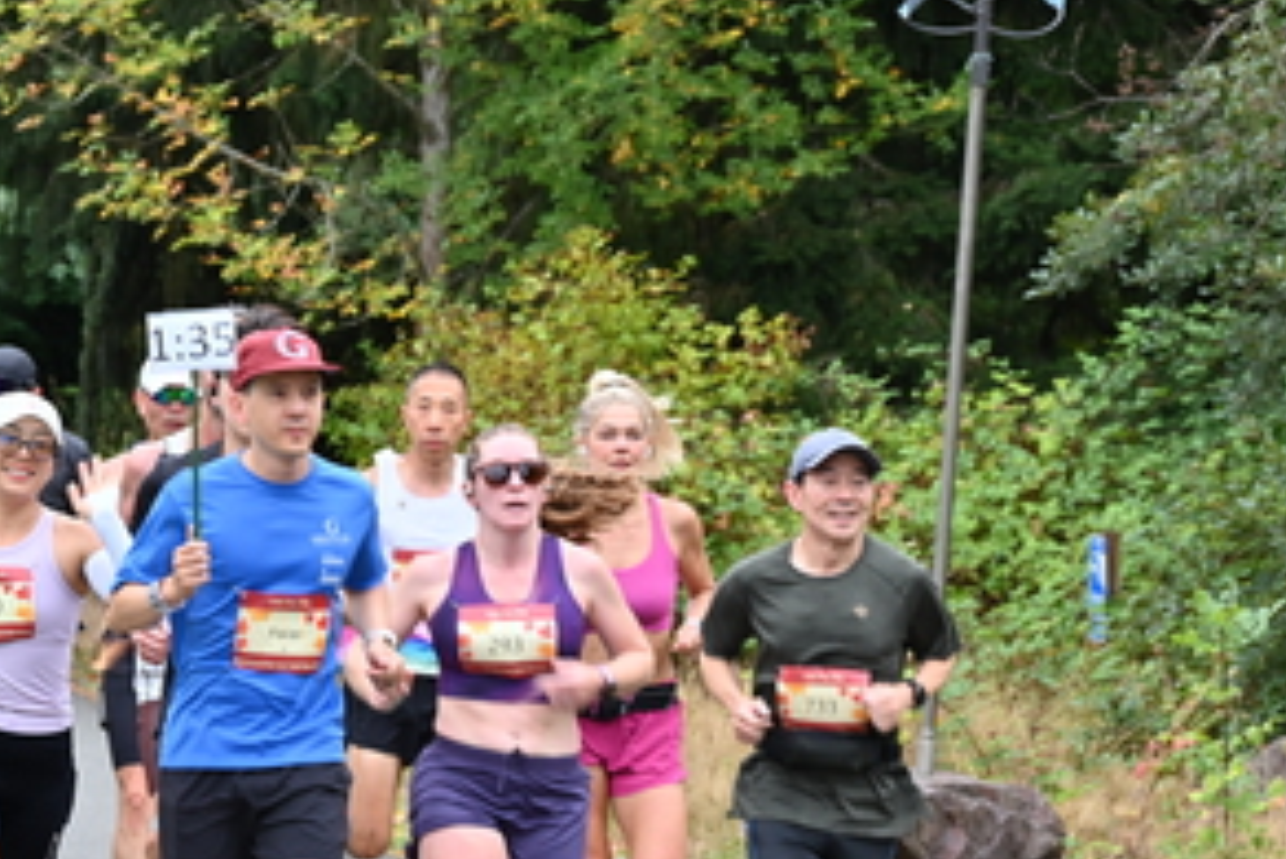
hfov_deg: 12.3
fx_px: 5933
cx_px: 286
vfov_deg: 8.3
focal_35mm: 166
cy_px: 725
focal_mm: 88
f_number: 6.3
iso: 500
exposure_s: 1/125
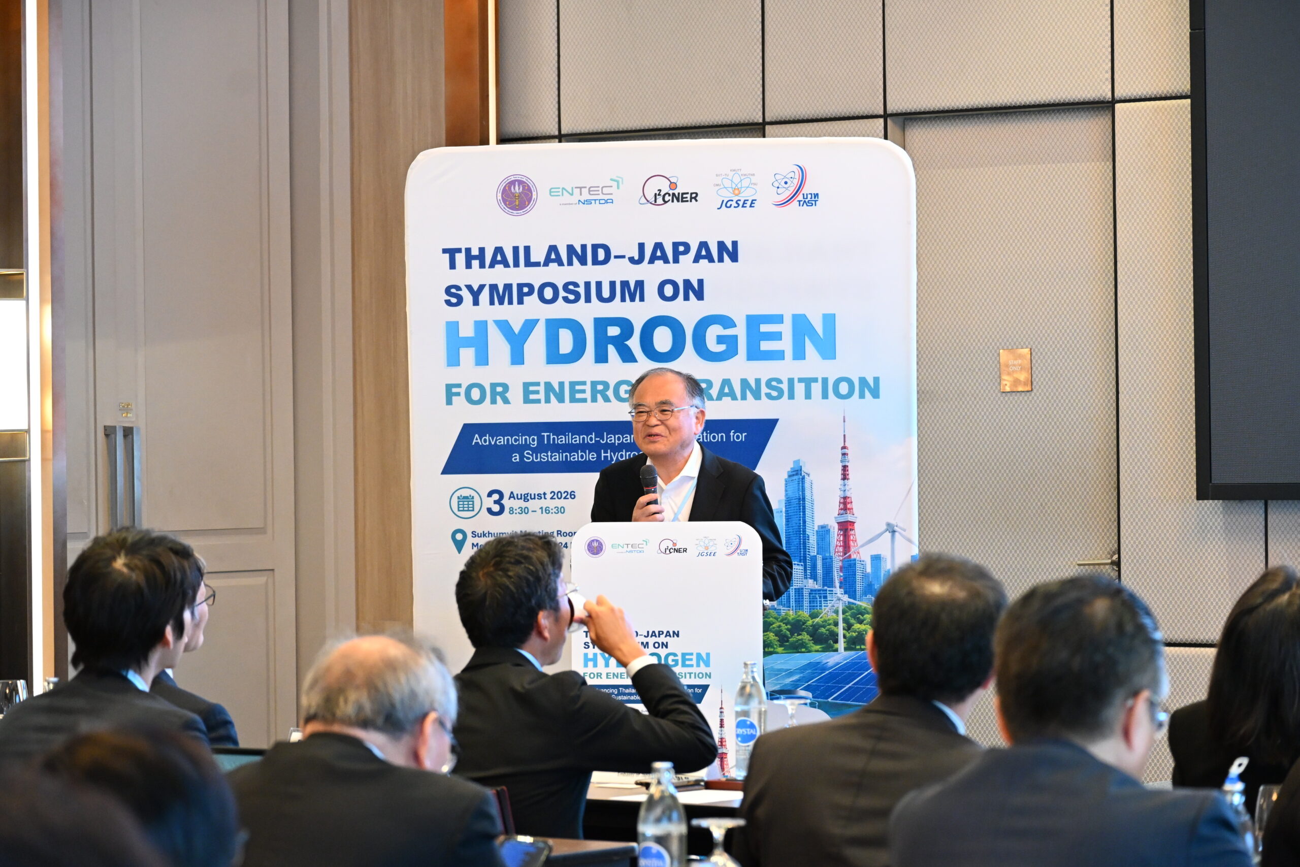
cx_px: 650
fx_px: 4171
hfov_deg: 17.7
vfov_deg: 11.9
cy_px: 434
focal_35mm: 116
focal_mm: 77
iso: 2800
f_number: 4.8
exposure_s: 1/60
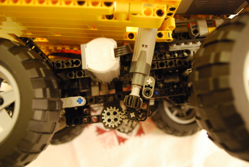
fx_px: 208
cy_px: 84
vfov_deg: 43.7
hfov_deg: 61.9
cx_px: 124
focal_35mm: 30
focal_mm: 20
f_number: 3.8
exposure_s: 1/8
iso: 1600
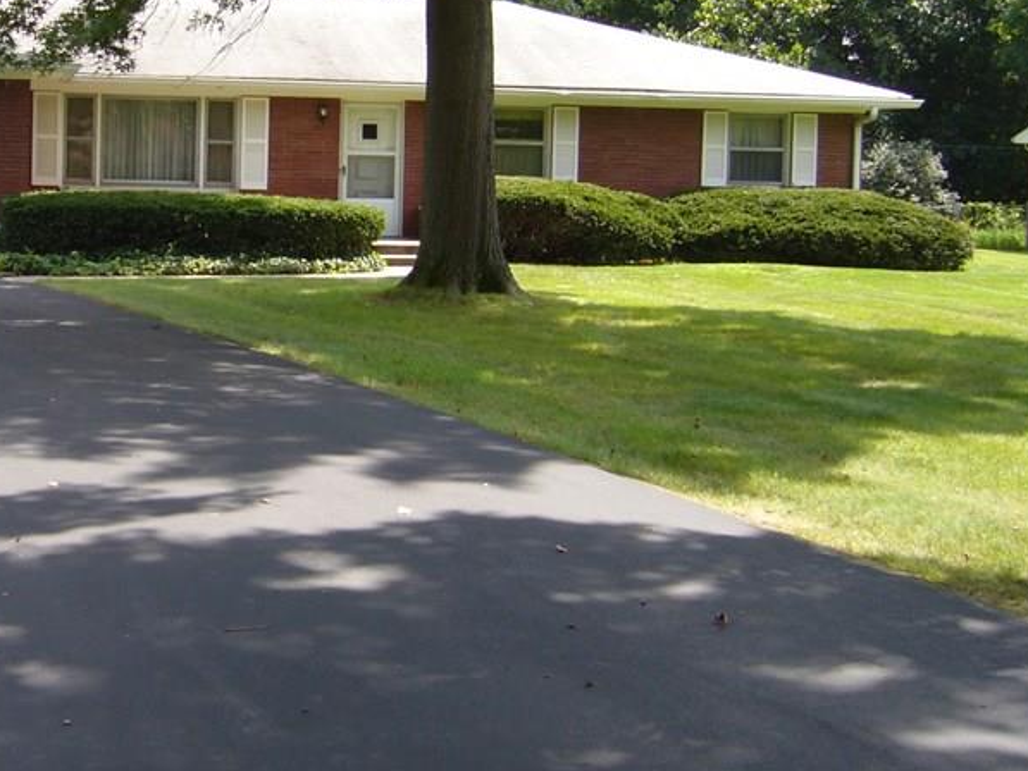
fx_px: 1782
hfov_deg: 31.6
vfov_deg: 24.3
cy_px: 251
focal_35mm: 60
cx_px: 253
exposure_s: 1/250
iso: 80
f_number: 2.8
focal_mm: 5.8
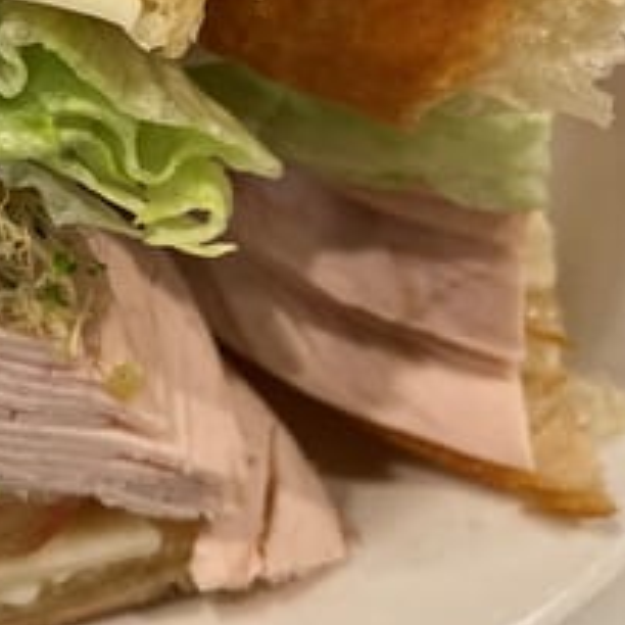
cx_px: -193
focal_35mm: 72
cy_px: 116
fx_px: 1471
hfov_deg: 21.6
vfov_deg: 23.6
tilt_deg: -55.7
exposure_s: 1/60
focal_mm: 4.25
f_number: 1.8
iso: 320
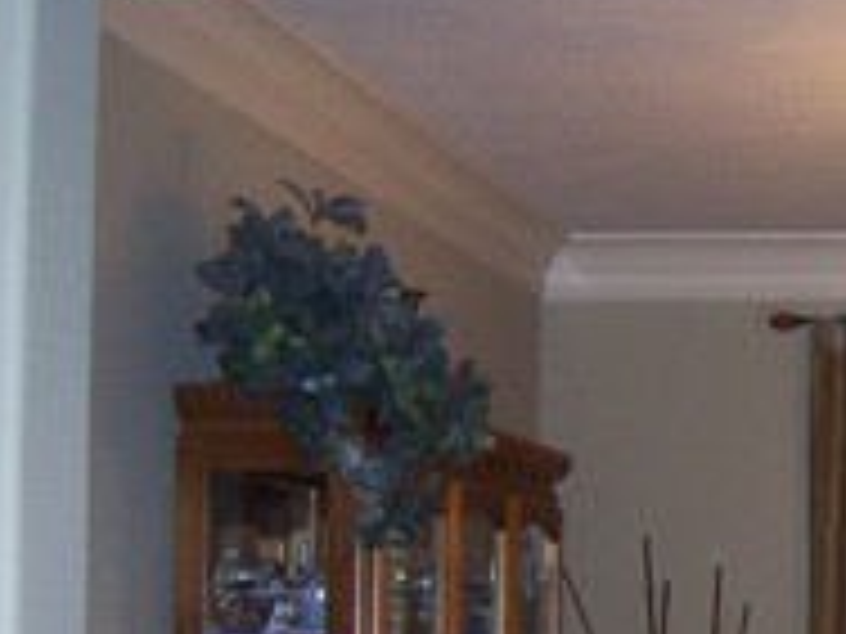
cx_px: 1112
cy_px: 596
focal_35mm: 96
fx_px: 2346
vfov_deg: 15.2
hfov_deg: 18.9
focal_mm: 6.2
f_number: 2.8
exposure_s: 1/60
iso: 125
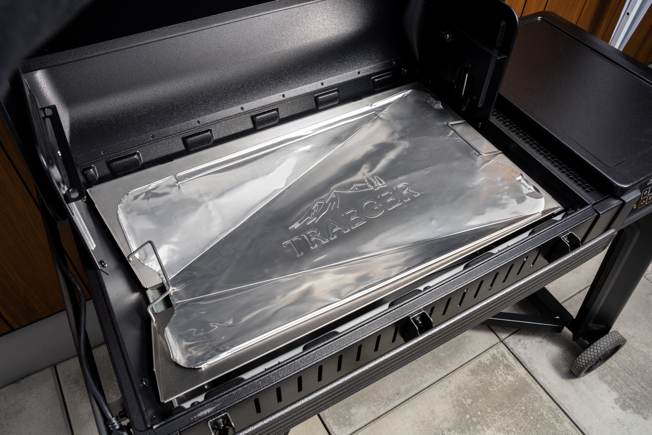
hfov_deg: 65.5
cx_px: 326
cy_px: 218
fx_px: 507
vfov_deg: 46.4
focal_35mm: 28
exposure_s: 1/160
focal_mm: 28
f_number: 7.1
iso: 50
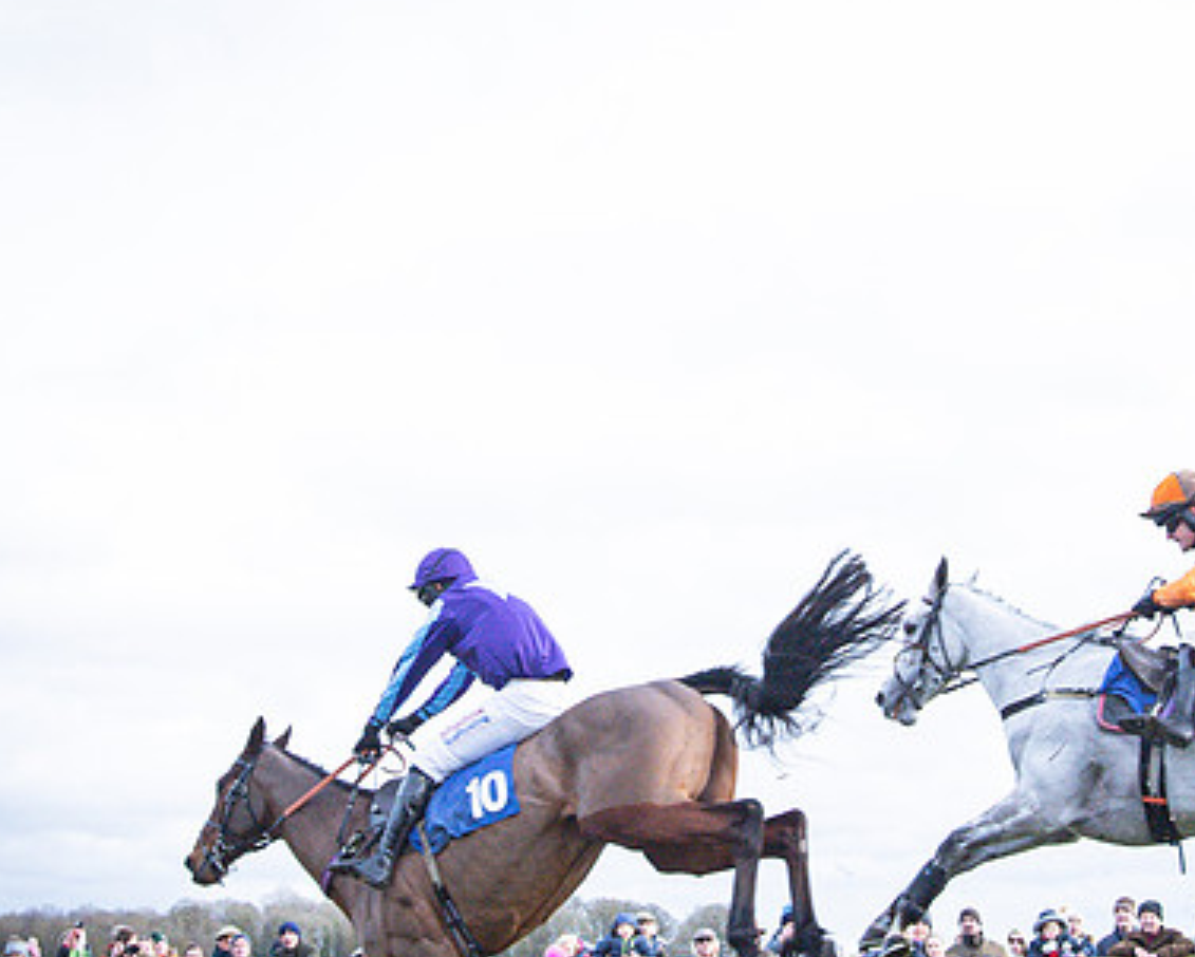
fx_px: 2123
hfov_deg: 31.4
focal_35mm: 60
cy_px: 376
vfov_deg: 25.4
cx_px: 701
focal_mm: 24
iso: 2000
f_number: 7.1
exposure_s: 1/1000
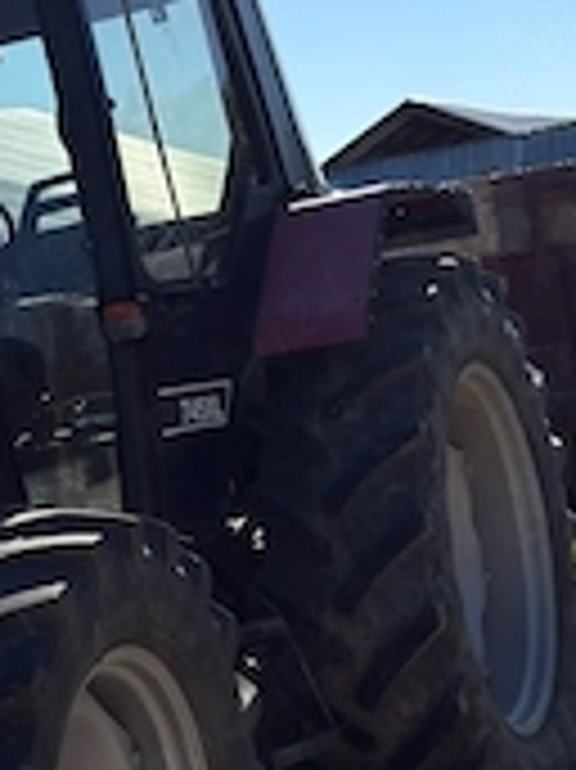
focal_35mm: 96
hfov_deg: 15.2
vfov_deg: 20.5
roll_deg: +9.0
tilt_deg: -1.9
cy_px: 387
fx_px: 2133
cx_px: 22
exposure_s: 1/3717
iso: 100
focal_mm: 6.76
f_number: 1.78
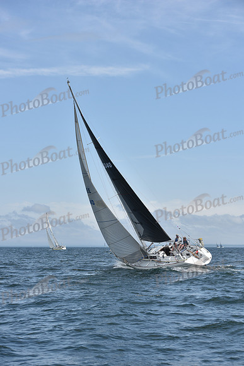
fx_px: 833
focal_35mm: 82
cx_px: 122
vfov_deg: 24.8
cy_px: 183
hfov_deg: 16.7
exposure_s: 1/1250
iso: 200
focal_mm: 82
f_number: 6.3
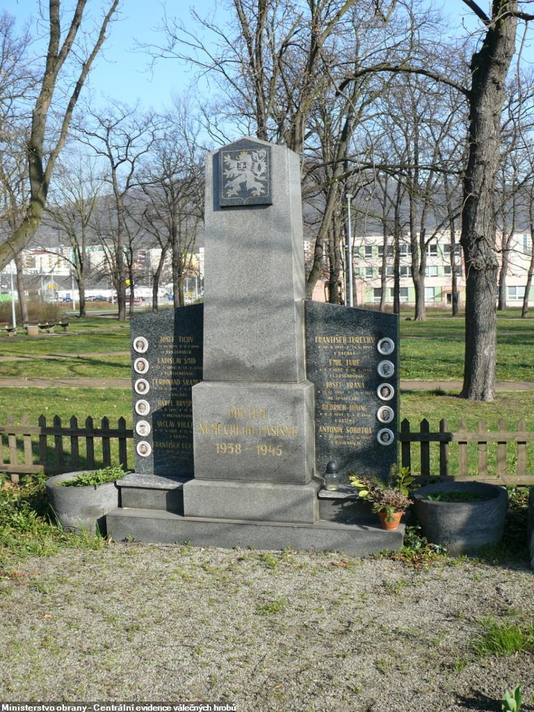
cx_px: 267
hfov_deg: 38.7
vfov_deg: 50.1
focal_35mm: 37
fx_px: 761
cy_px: 356
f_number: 3.6
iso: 100
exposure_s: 1/160
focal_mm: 7.4
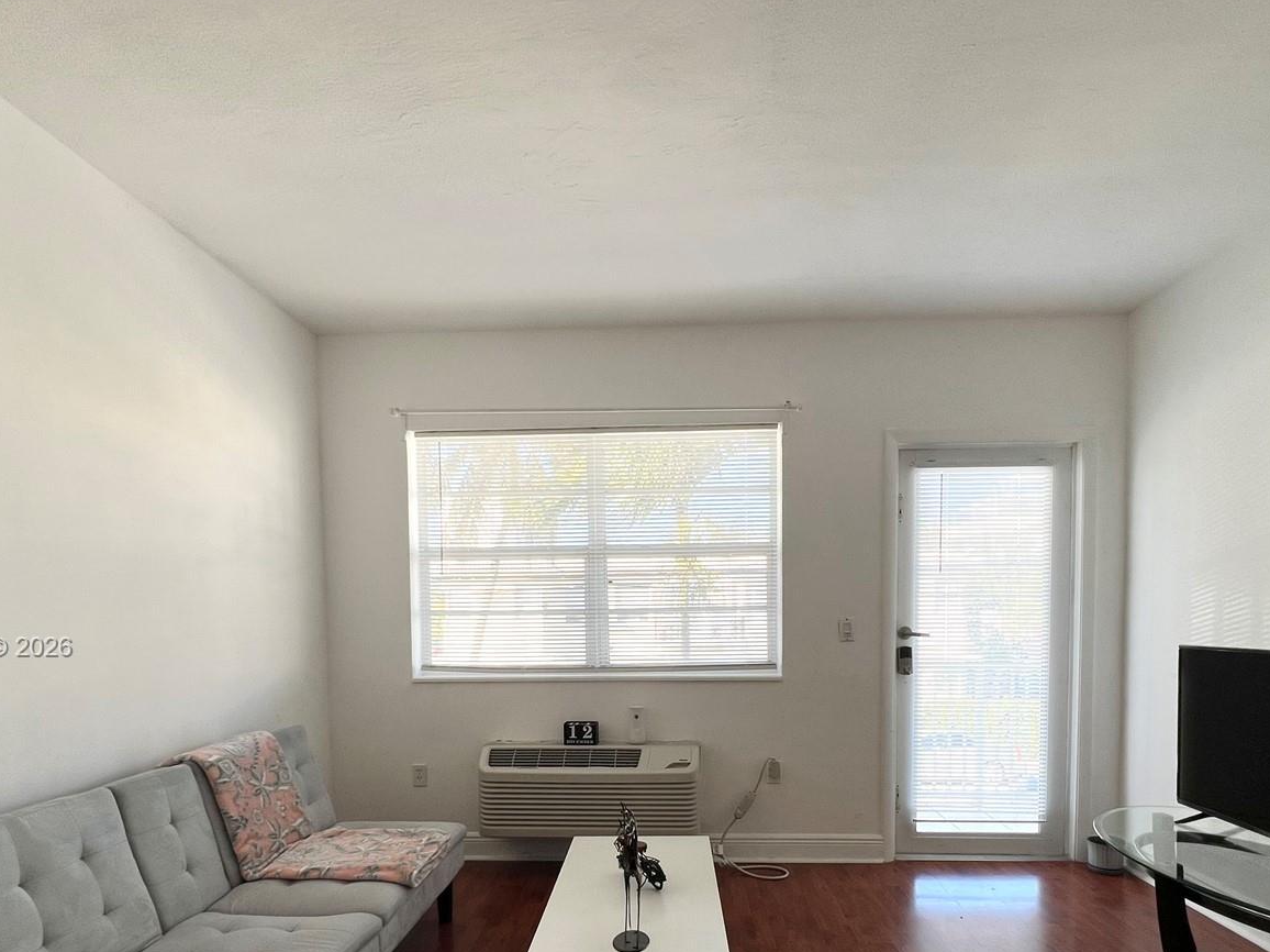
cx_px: 609
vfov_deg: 69.1
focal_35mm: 18
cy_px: 649
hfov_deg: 87.7
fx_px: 660
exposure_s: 1/139
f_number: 1.8
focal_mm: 1.57
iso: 32
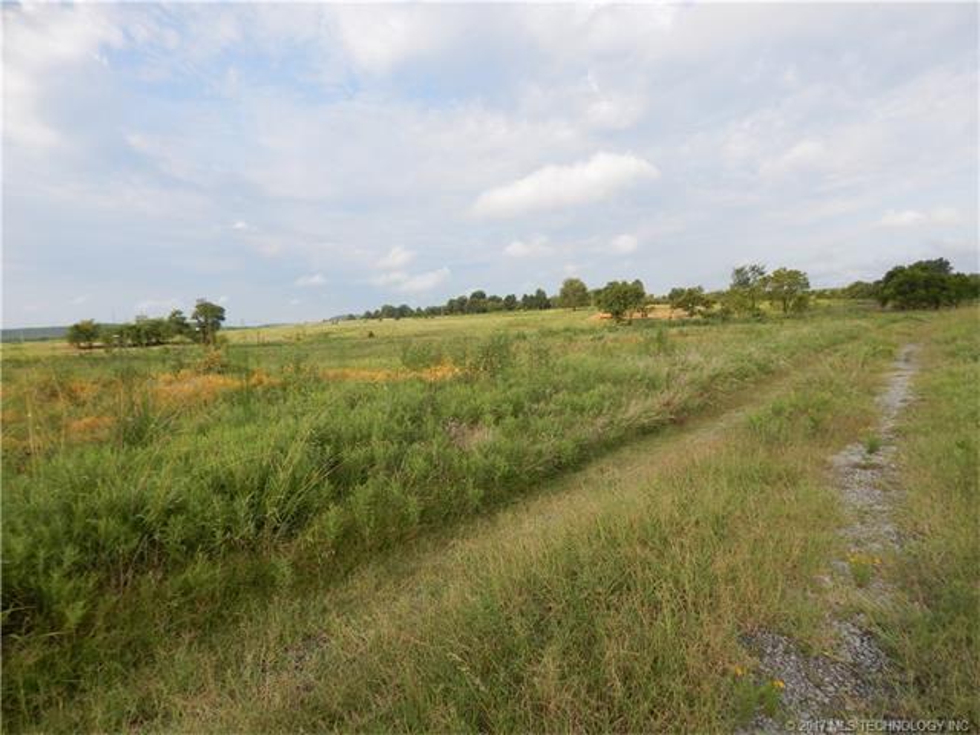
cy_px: 368
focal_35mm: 22
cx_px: 490
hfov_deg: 76.4
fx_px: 623
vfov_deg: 61.1
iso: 125
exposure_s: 1/1000
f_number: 3
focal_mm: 4
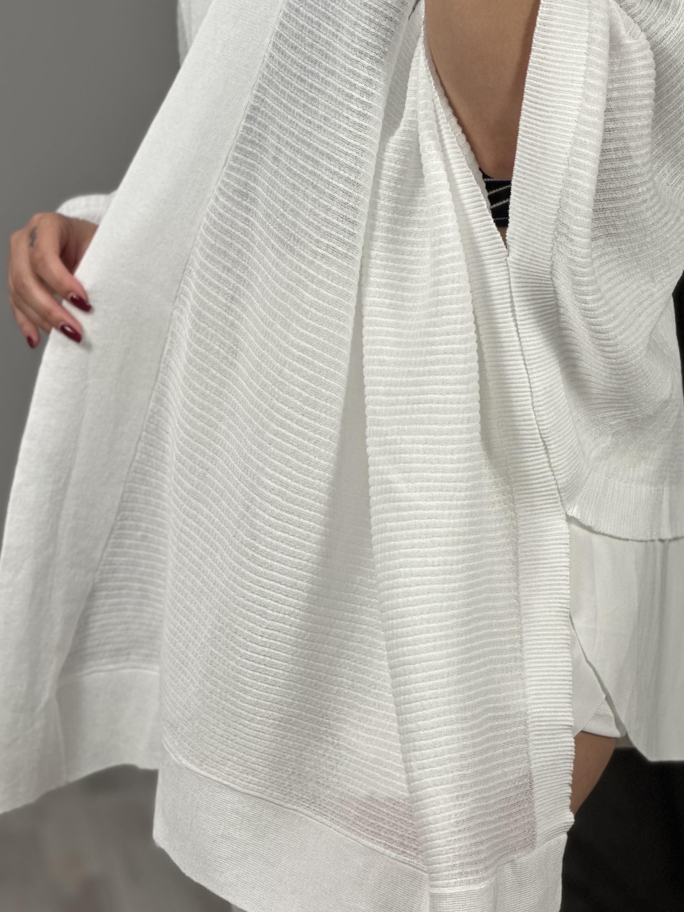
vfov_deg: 19.8
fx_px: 2608
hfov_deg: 14.9
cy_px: 445
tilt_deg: -30.0
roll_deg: +0.0
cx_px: 347
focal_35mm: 99
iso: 80
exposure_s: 1/100
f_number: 2.8
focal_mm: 9
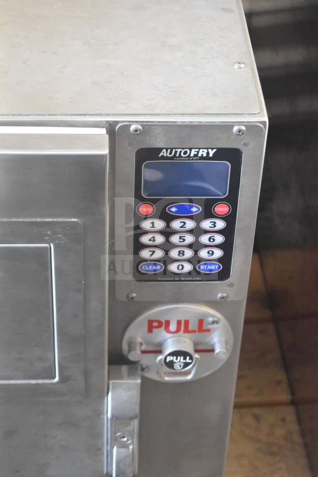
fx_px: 1093
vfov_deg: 24.6
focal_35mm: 82
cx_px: 159
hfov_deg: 16.6
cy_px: 238
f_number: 5.6
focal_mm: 55
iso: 8000
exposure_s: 1/100
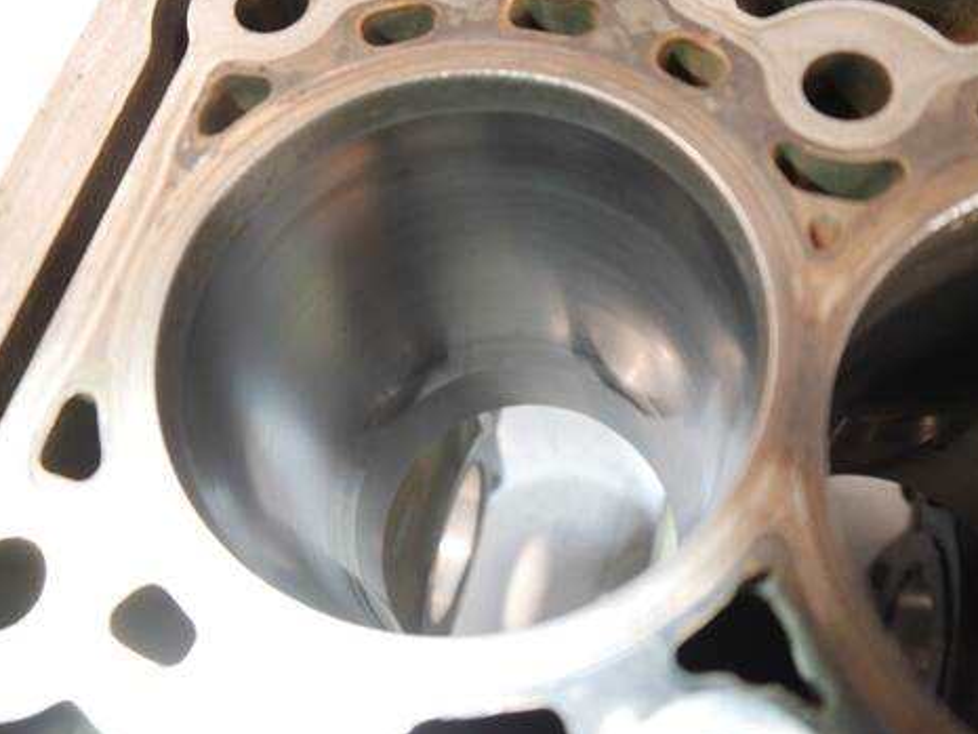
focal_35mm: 33
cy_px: 366
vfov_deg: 43.0
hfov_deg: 55.3
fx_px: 933
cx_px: 498
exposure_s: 1/60
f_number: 3.8
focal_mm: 16
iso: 1600
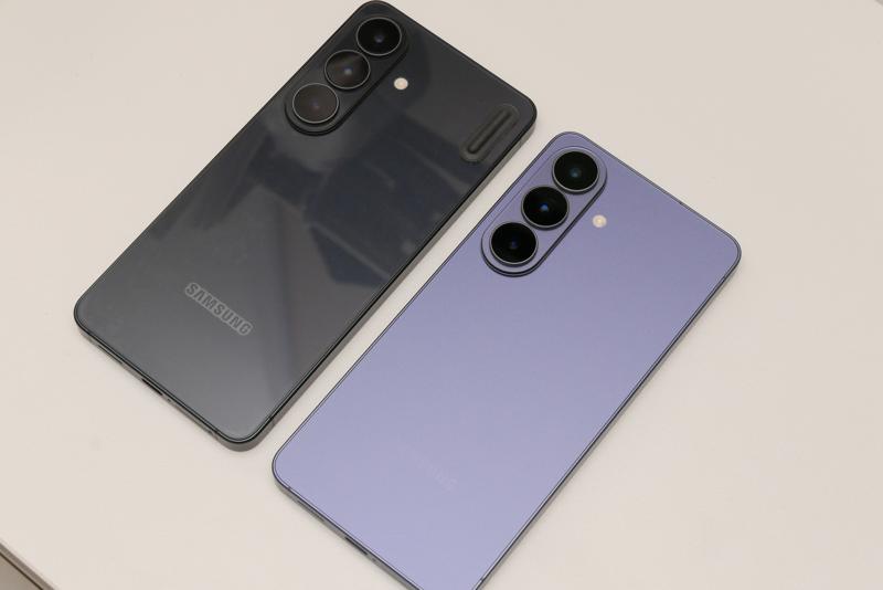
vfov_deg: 17.1
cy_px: 295
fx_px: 1963
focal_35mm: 80
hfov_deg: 25.4
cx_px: 442
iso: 800
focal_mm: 34
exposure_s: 1/50
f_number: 7.1
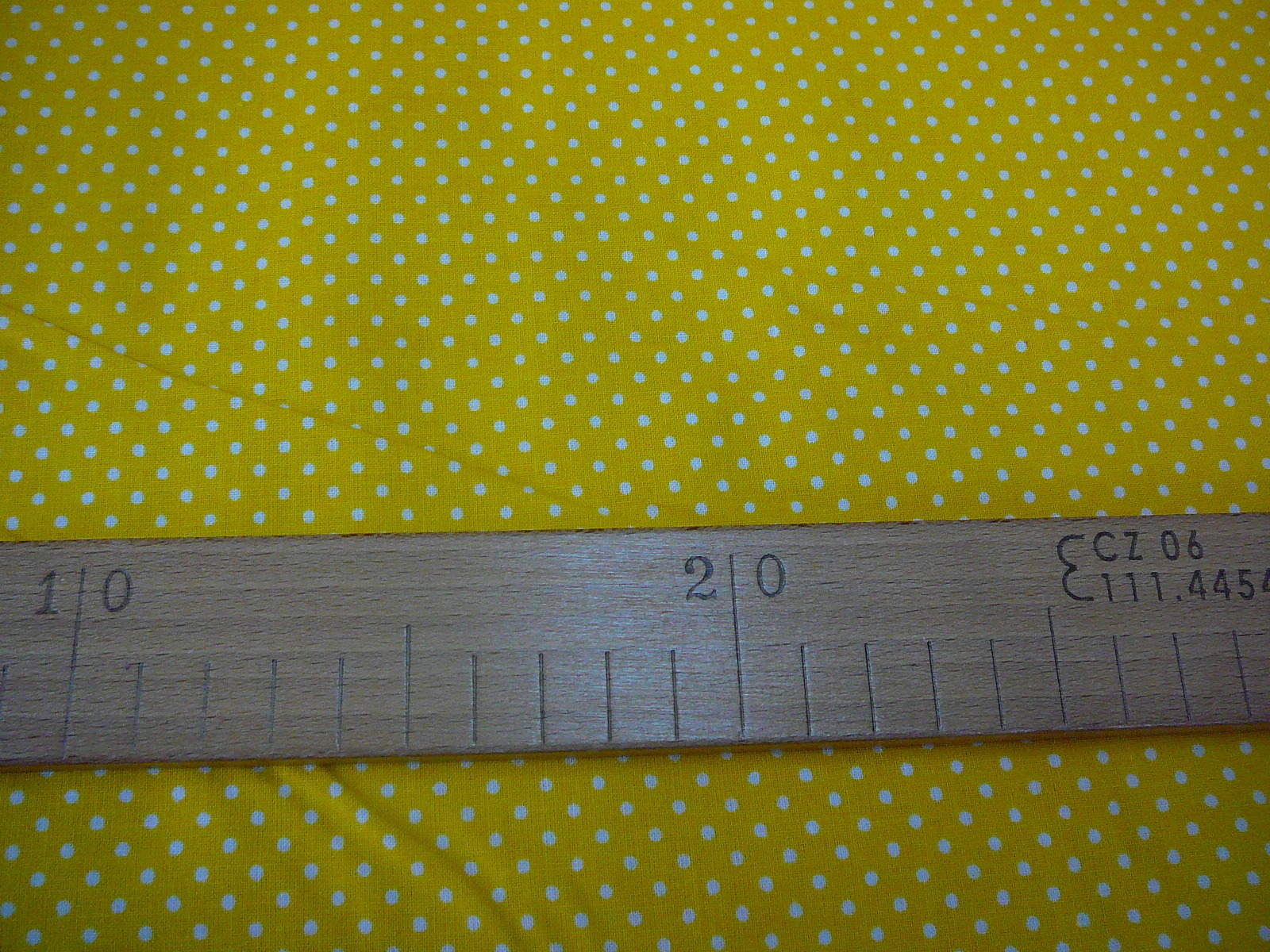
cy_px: 476
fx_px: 1284
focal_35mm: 35
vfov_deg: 40.7
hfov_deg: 52.6
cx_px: 635
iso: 200
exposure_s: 1/30
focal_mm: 5.2
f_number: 2.8
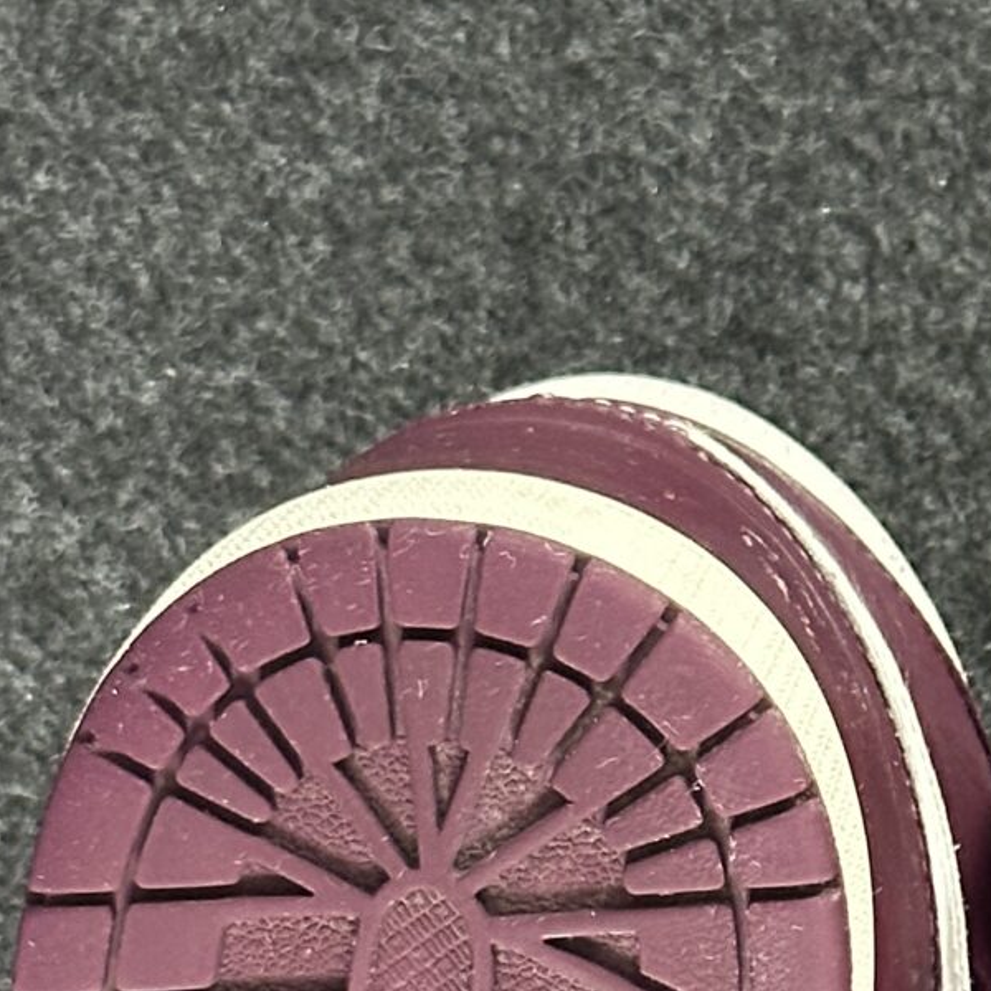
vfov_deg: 9.2
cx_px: 1041
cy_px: 1890
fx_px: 5862
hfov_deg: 9.6
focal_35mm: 181
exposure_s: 1/33
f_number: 1.78
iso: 500
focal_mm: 6.86
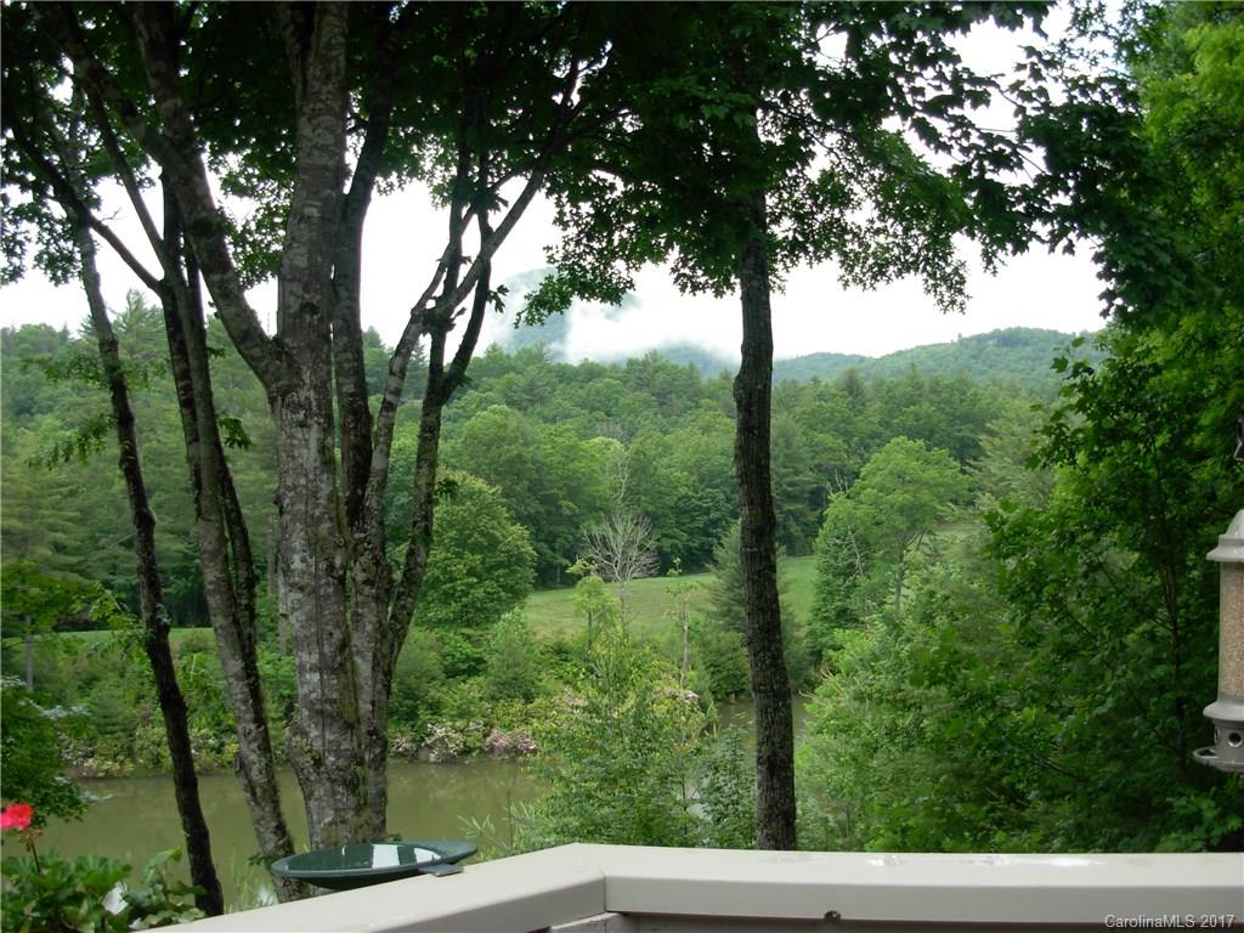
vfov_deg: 37.7
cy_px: 466
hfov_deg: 49.0
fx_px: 1366
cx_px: 622
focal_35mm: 38
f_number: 2.9
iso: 79
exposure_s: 1/430
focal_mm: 6.3
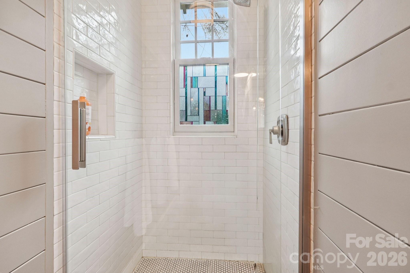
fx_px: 196
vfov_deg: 69.6
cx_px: 205
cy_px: 136
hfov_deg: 92.4
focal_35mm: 17
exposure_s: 1/8
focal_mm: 11.5
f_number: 8
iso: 400
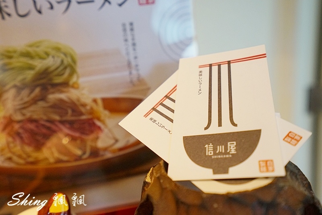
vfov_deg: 37.8
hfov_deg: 54.4
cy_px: 108
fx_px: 313
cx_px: 161
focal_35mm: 35
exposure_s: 1/200
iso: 1600
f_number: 5
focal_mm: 35
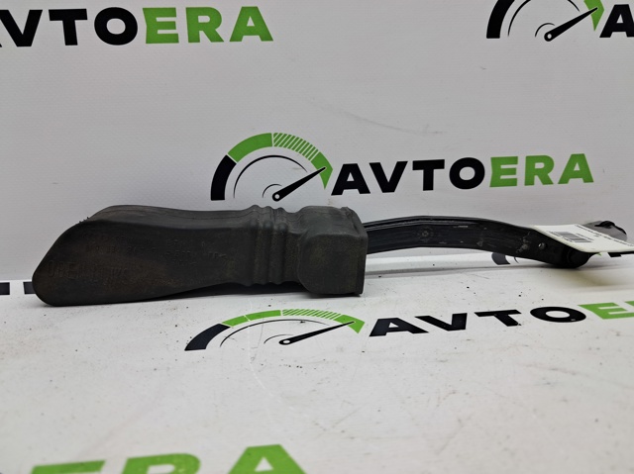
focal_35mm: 27
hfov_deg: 65.4
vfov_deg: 51.3
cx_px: 317
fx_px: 494
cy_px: 237
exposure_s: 1/100
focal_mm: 4
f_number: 1.8
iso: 50
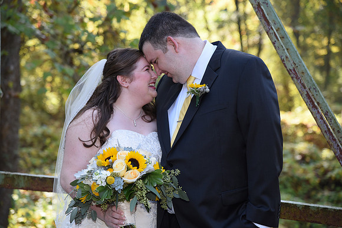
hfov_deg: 19.5
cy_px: 114
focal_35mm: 105
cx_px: 171
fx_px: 998
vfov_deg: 13.0
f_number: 4.5
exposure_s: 1/200
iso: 400
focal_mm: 105
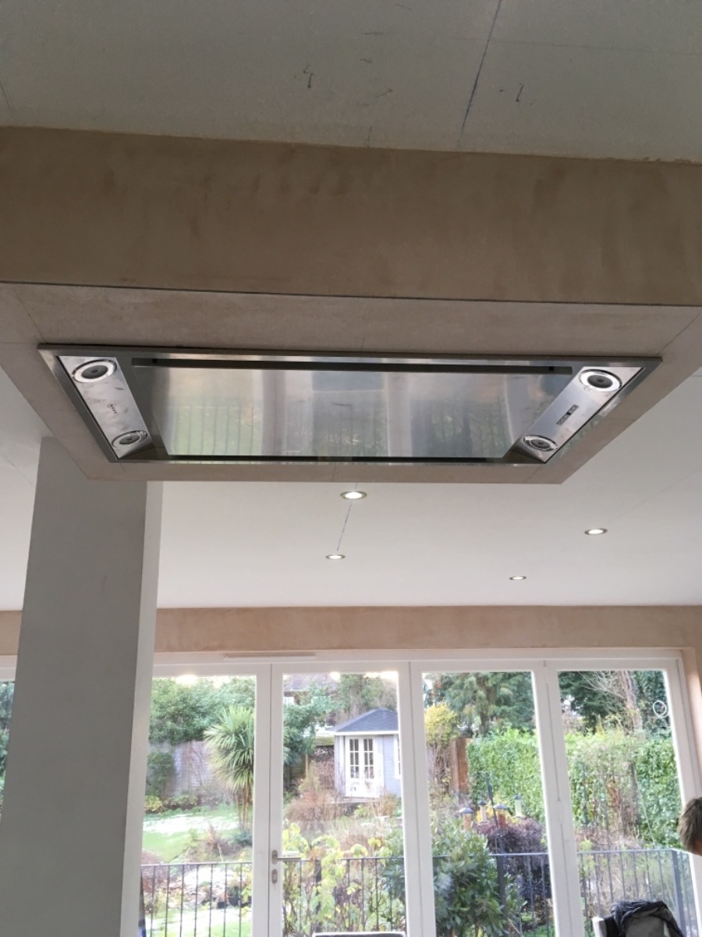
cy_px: 468
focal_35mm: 29
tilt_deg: +17.7
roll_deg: -0.2
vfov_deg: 61.7
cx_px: 351
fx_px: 784
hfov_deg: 48.2
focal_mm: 4.15
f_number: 2.2
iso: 50
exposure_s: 1/33
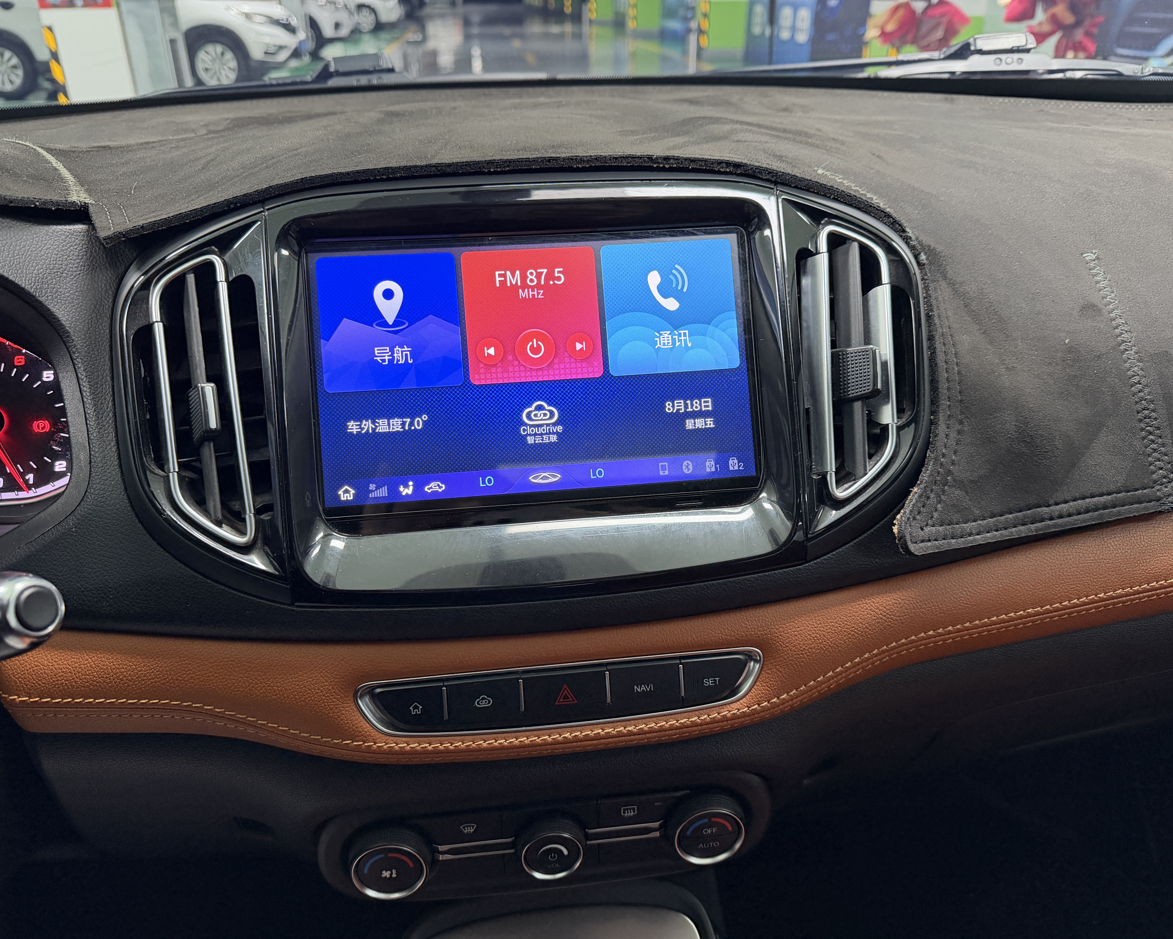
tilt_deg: -29.4
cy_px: 470
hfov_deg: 68.1
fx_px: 868
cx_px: 575
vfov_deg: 56.8
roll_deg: +1.1
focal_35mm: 25
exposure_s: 1/50
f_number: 1.78
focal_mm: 6.76
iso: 640
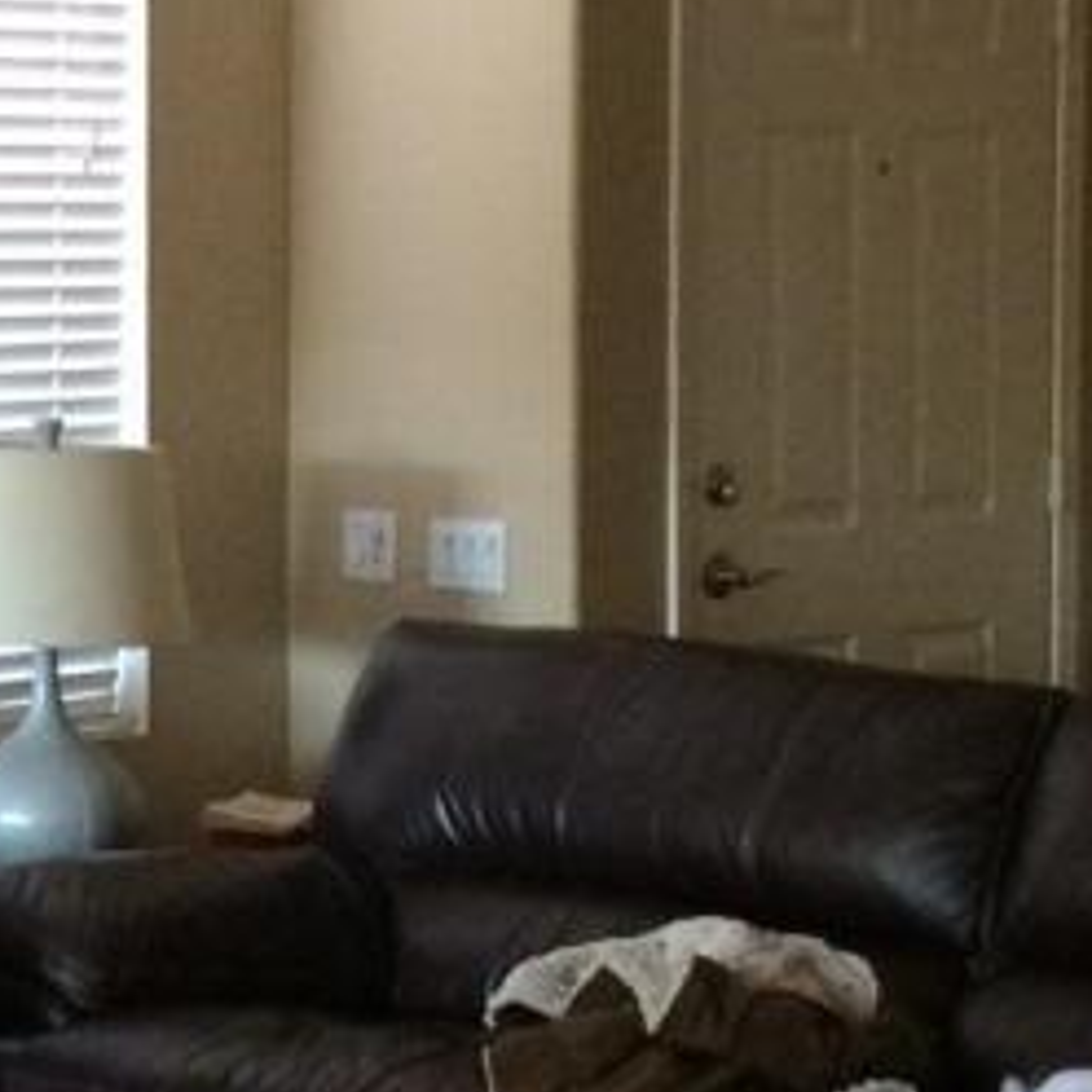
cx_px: -22
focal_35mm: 106
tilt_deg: -7.2
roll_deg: -0.7
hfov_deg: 16.1
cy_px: 458
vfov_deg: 16.4
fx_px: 3783
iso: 250
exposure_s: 1/30
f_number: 2.2
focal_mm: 4.15
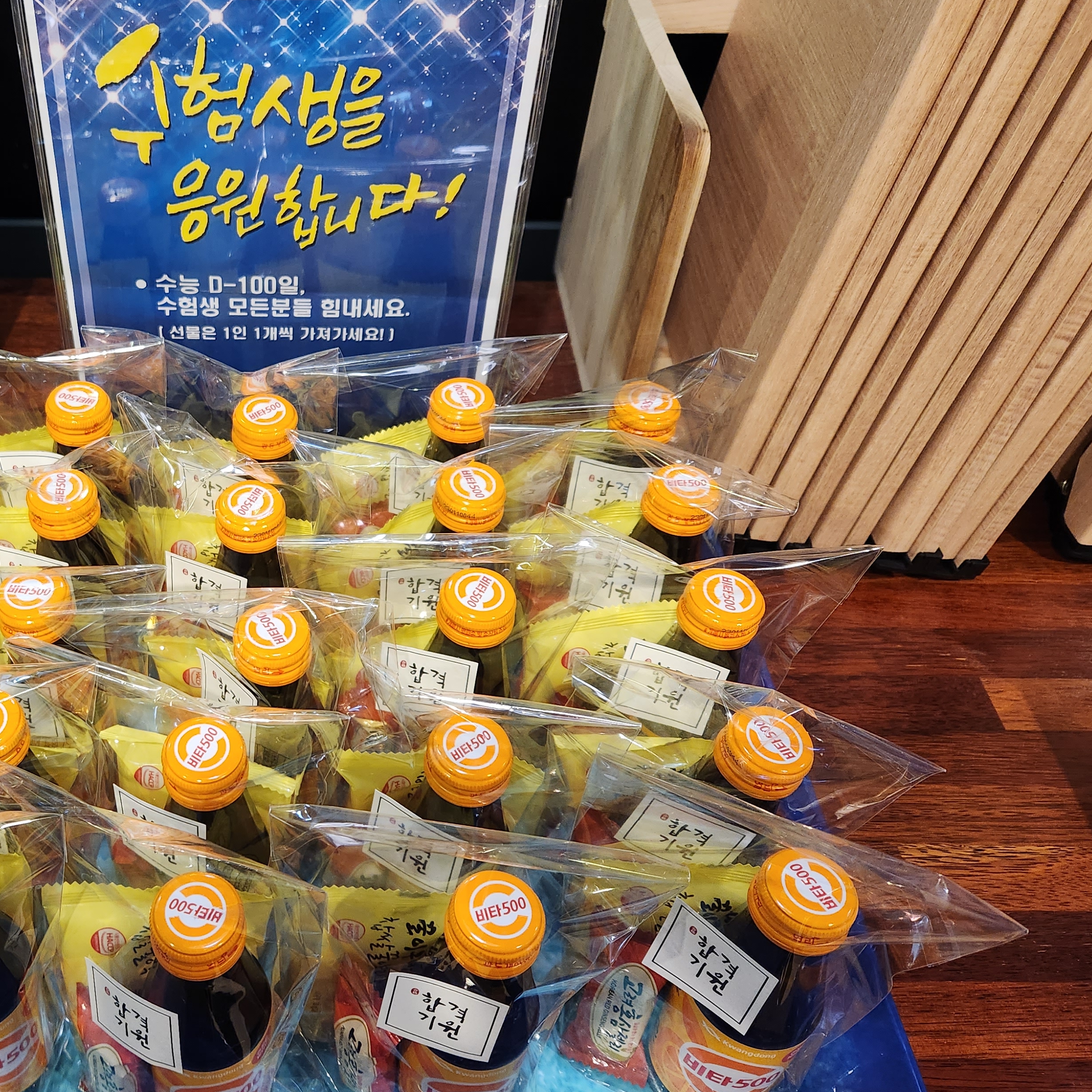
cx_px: 277
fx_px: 1178
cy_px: 512
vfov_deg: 49.7
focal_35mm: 33
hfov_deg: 47.9
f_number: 1.8
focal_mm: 5.4
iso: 500
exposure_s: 1/120
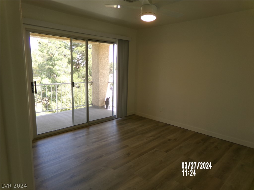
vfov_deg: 56.8
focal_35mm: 24
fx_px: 176
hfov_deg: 71.6
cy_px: 95
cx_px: 127
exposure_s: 1/90
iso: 100
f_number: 3.7
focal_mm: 4.3
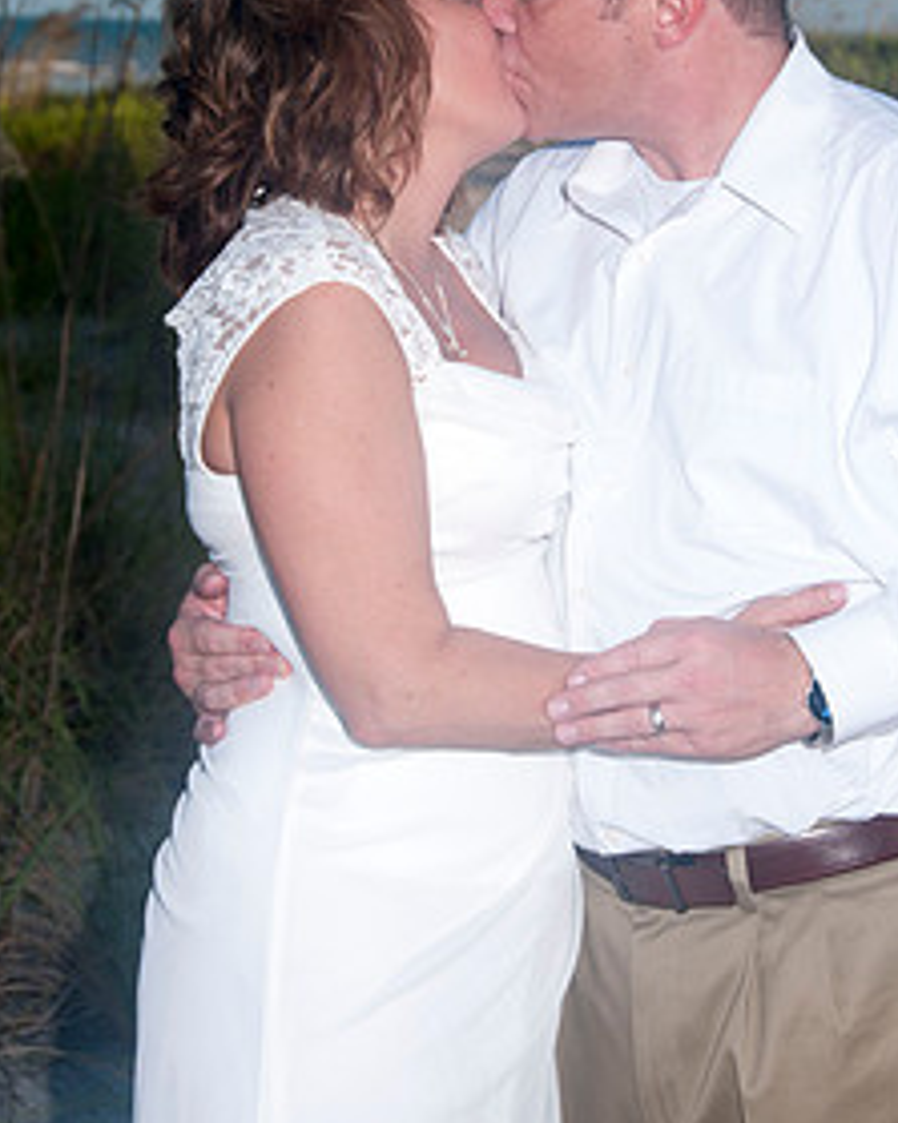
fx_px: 3922
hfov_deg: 13.1
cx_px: 554
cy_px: 237
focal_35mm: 118
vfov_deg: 16.2
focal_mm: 52
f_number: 8
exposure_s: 1/250
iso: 100
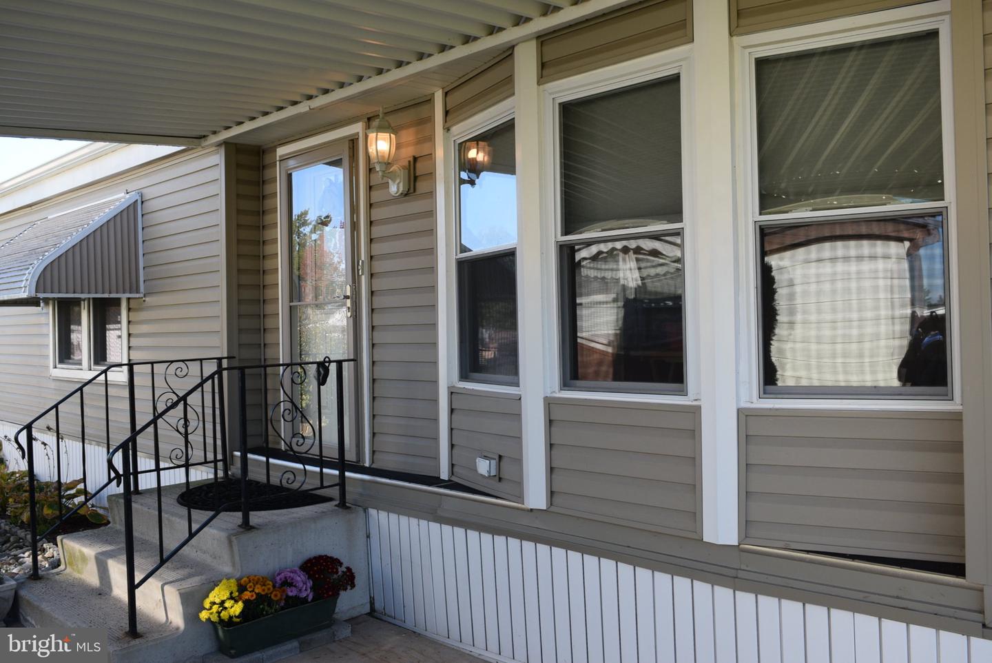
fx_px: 827
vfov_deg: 43.7
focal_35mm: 30
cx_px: 496
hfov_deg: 61.9
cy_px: 332
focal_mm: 20
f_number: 5.6
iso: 200
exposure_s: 1/125
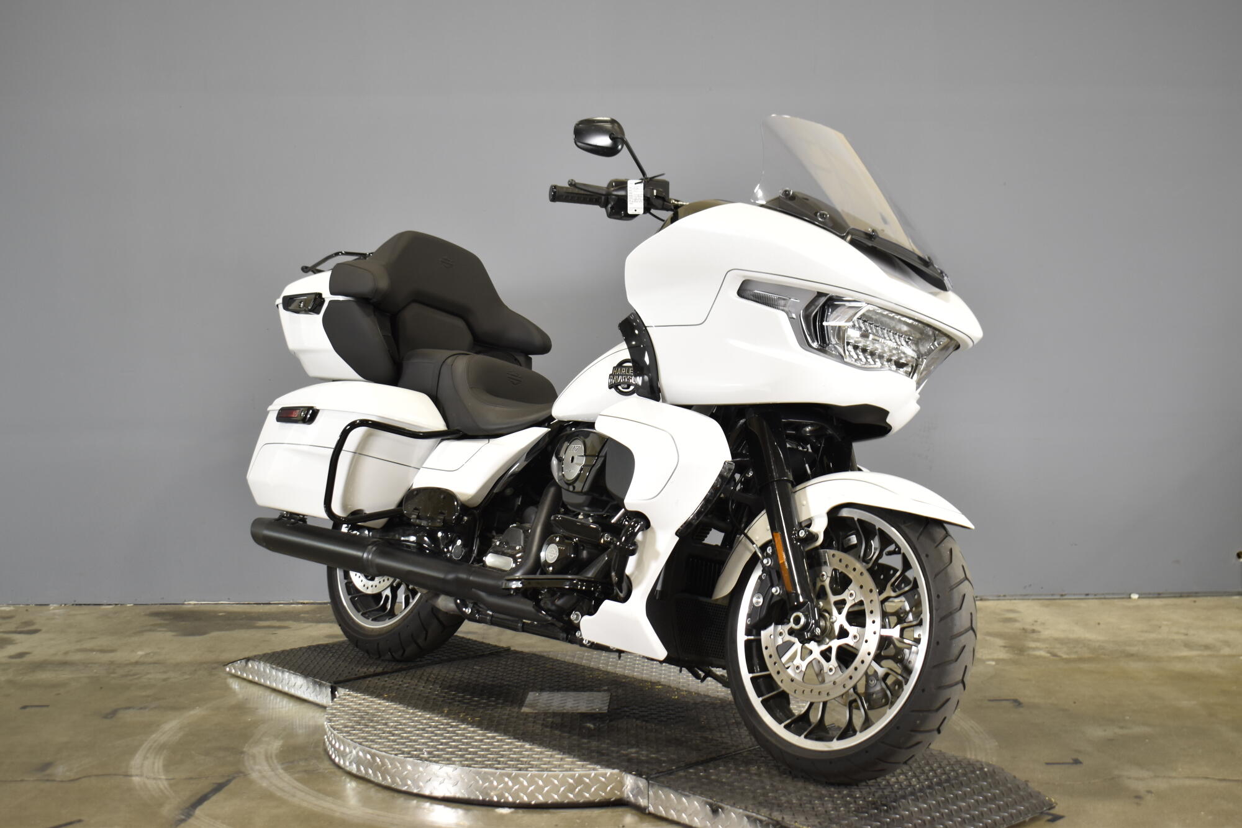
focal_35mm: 45
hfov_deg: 43.6
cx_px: 621
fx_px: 1552
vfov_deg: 29.9
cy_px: 414
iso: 400
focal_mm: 30
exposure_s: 1/20
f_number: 4.2
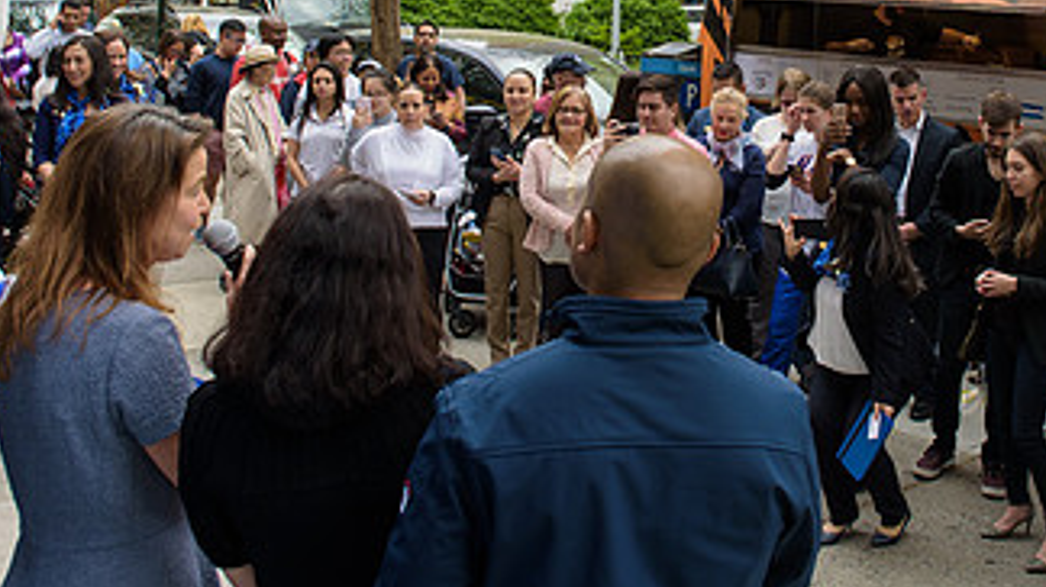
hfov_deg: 44.9
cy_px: 31
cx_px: 688
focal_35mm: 45
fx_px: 1248
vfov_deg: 25.5
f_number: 5
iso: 200
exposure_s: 1/250
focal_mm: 24
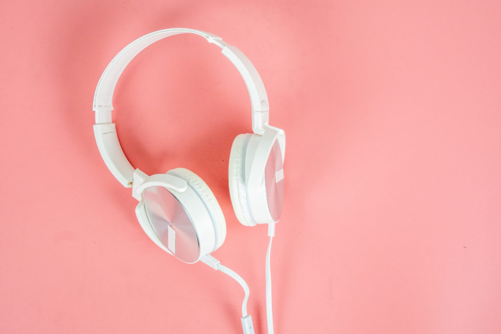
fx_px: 898
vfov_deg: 21.1
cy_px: 167
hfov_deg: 31.2
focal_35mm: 64
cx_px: 250
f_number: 7.1
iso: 400
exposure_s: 1/200
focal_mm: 43
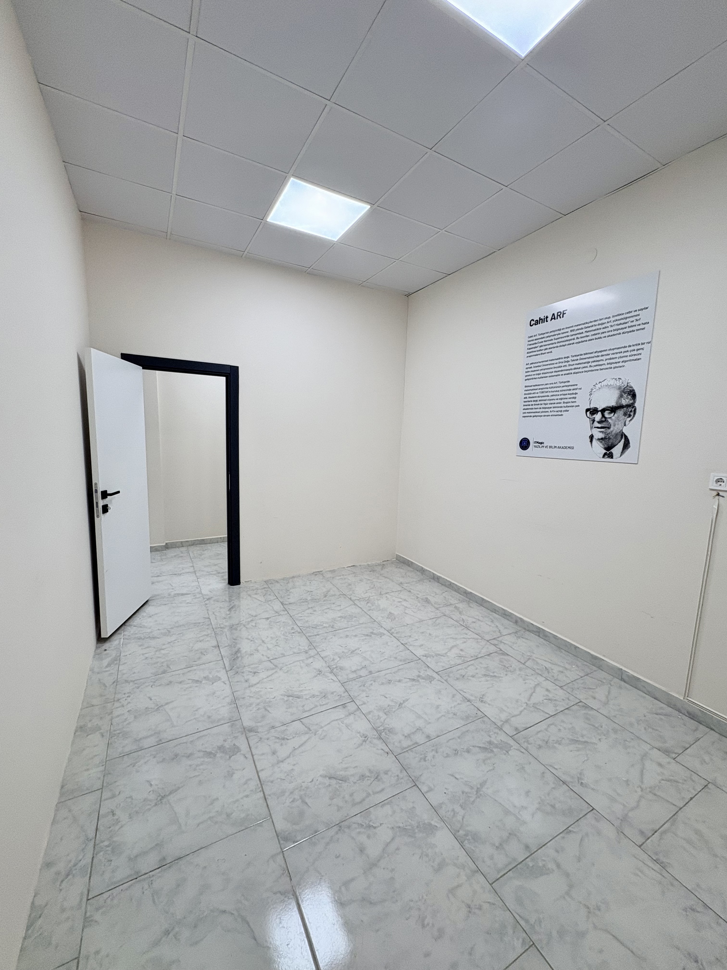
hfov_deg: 85.7
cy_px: 485
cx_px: 364
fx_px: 392
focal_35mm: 14
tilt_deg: -7.4
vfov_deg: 102.1
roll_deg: -2.6
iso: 100
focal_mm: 2.22
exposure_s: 1/100
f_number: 2.2
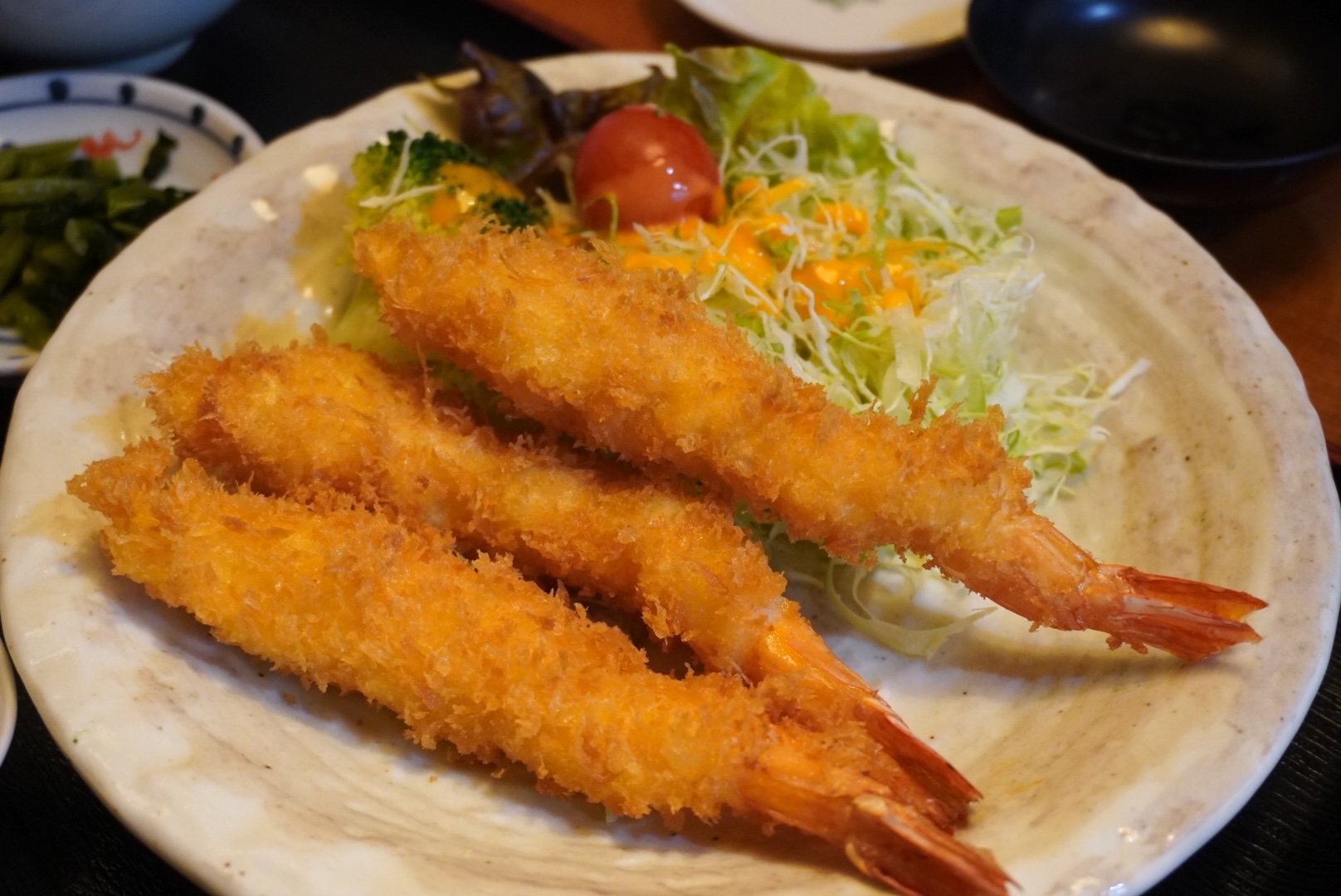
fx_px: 1901
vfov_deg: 26.5
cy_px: 448
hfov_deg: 38.9
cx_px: 670
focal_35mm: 51
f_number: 5
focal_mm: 34
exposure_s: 1/60
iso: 2500
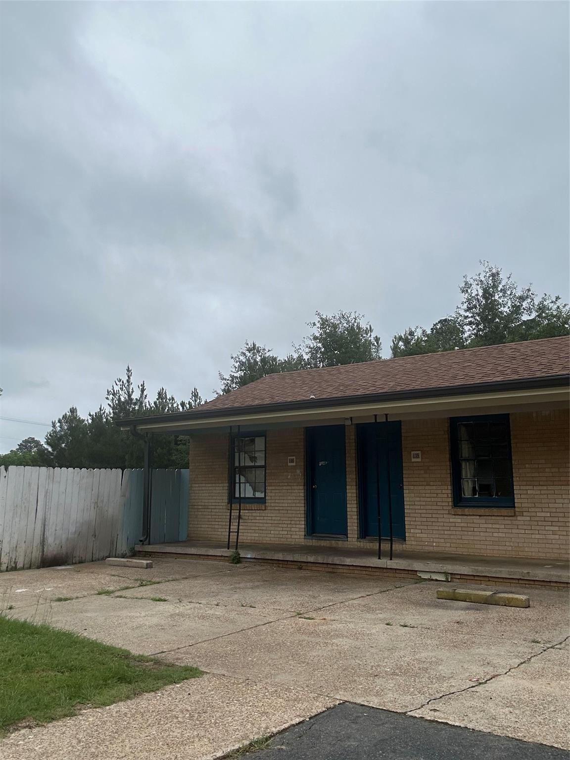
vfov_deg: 60.0
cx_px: 285
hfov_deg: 46.8
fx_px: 659
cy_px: 380
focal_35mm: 30
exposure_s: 1/2242
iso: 25
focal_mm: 2.69
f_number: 1.9
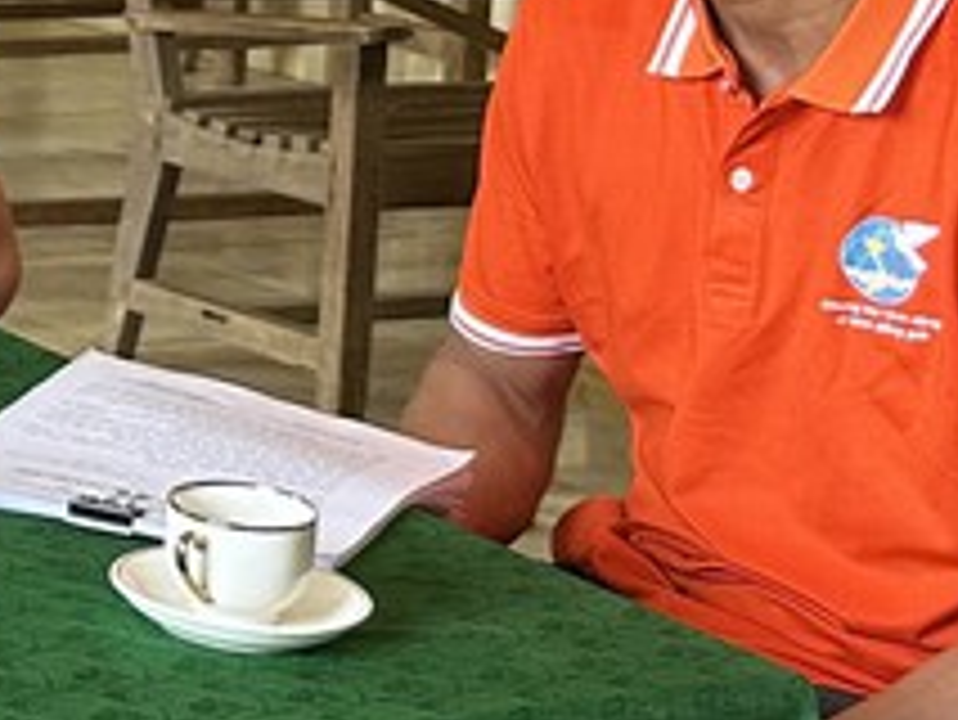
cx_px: -1111
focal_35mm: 135
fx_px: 3738
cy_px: -90
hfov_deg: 12.4
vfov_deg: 10.8
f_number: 1.78
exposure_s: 1/121
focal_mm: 6.86
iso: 160
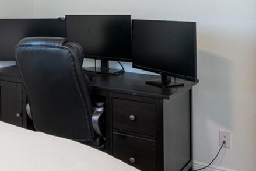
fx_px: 363
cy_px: 10
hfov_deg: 36.9
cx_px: 37
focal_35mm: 51
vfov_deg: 25.5
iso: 250
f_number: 9
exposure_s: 1/1.25
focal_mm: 14
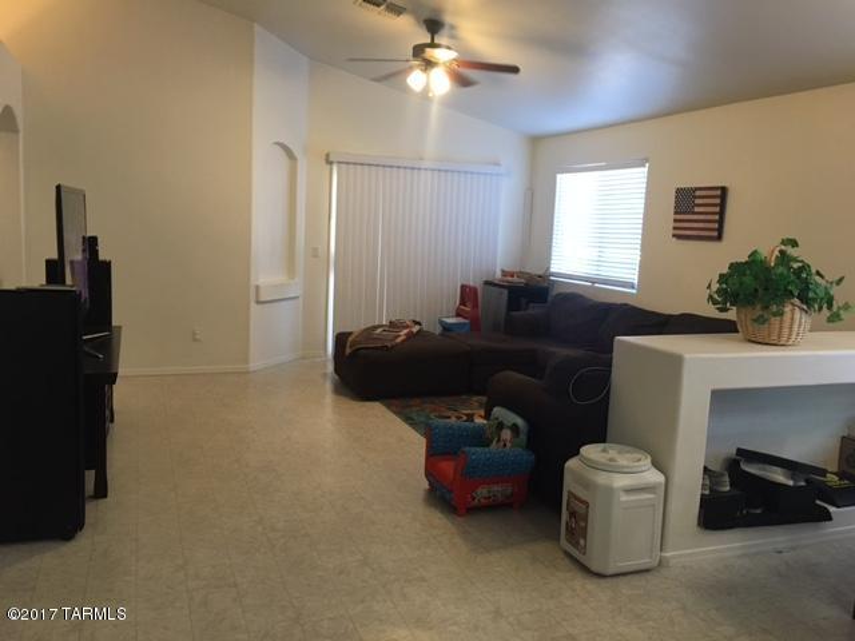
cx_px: 428
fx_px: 716
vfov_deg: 48.2
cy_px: 320
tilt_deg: -7.0
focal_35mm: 29
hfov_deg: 61.7
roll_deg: -2.3
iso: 125
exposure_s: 1/30
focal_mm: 4.15
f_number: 2.2
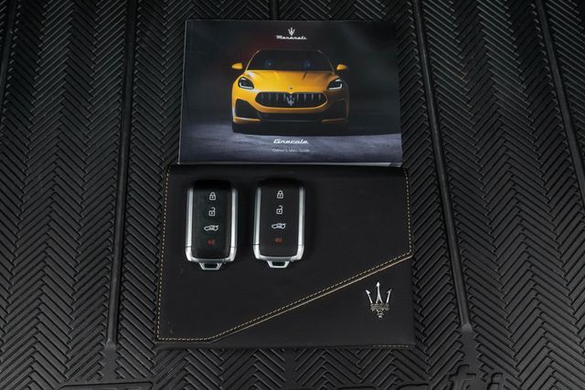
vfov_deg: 31.9
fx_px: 683
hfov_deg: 46.4
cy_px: 195
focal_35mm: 42
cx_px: 292
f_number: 4.5
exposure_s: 1/40
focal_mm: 28
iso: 800
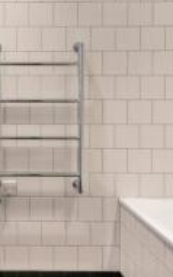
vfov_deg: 46.5
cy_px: 94
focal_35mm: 42
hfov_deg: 27.9
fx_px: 318
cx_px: -15
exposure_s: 2
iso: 200
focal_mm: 12
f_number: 16
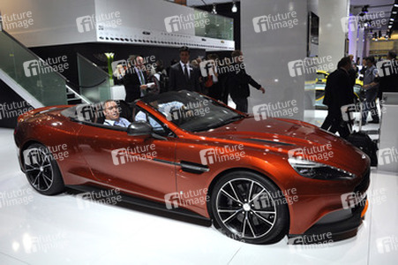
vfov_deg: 43.5
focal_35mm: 30
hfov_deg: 62.0
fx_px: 331
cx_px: 199
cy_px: 132
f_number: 6.3
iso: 640
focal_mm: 20
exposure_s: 1/125
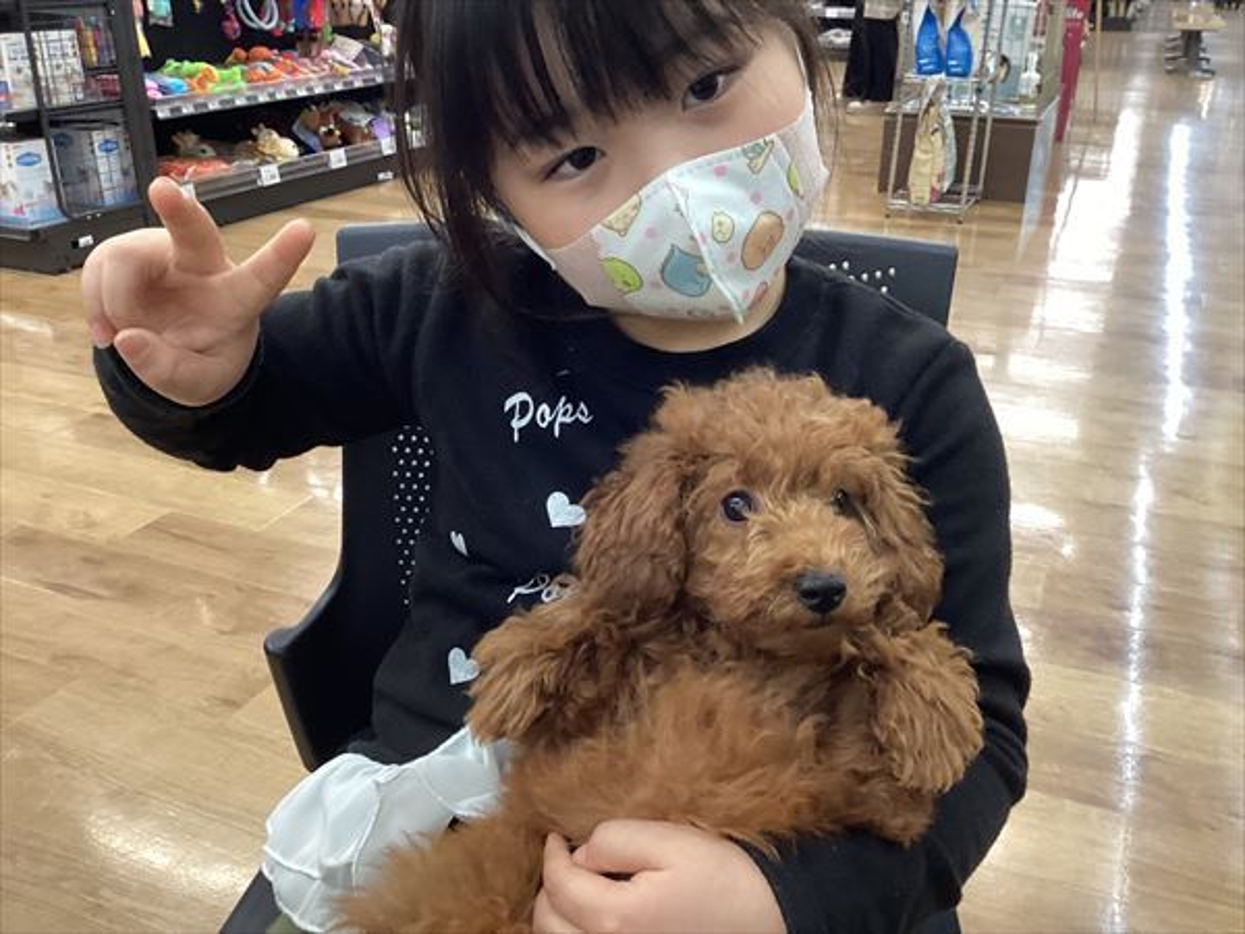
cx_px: 622
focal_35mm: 31
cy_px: 467
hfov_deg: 58.4
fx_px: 1115
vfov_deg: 45.4
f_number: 2.4
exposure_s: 1/50
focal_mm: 3.3
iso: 200
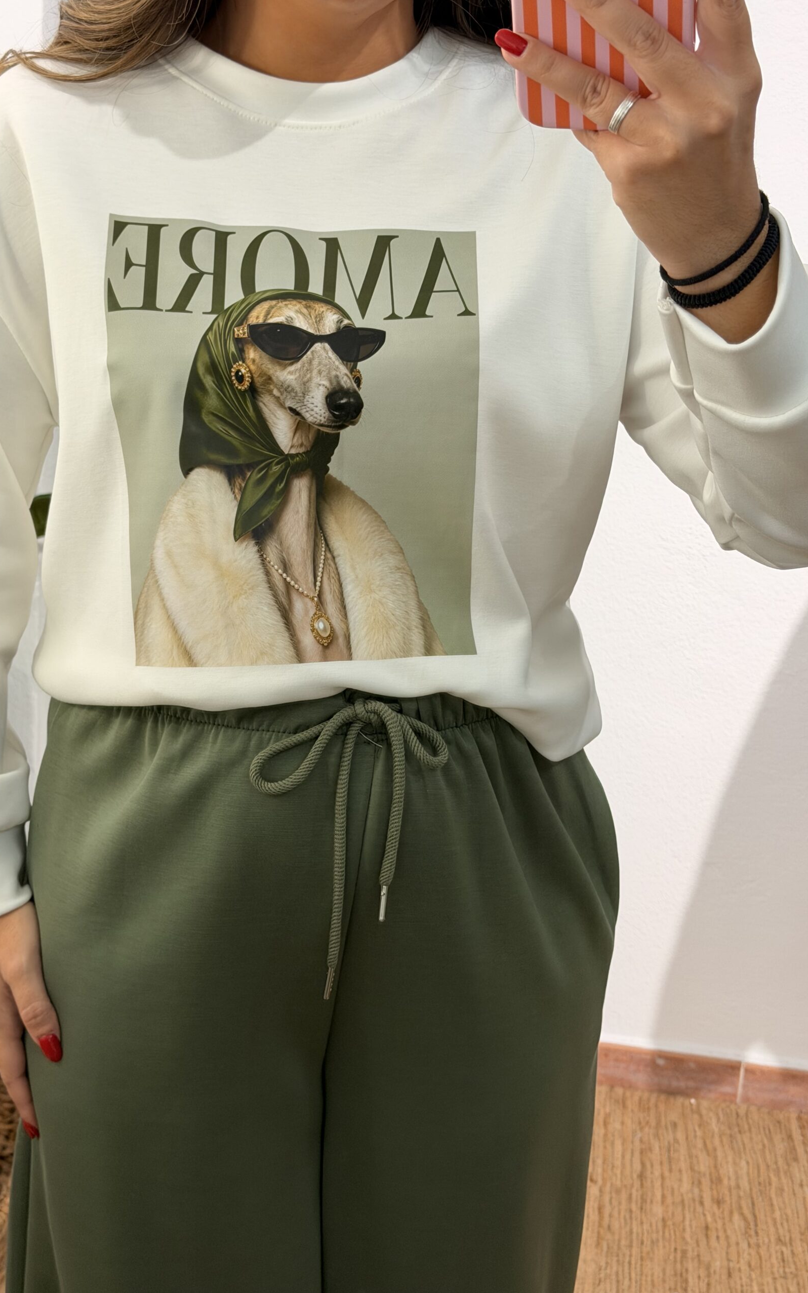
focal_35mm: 51
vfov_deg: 39.6
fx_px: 1797
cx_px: 342
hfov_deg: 25.3
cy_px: 647
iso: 64
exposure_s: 1/100
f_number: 1.78
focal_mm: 6.76
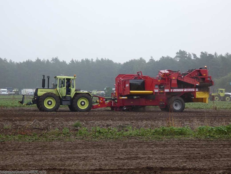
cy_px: 87
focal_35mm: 83
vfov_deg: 17.8
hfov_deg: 23.6
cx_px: 115
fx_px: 554
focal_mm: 14.5
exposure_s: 1/80
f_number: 4.5
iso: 80
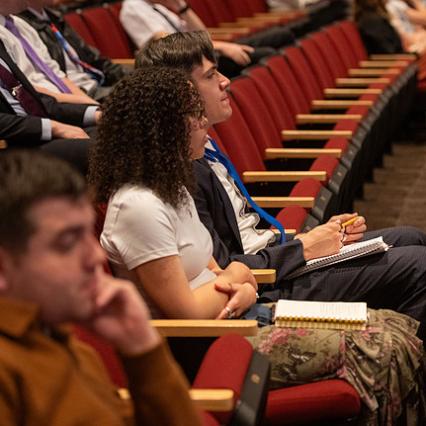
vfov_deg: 15.4
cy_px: 197
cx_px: 315
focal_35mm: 113
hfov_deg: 15.4
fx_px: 1573
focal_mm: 82
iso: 2000
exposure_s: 1/30
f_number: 2.8
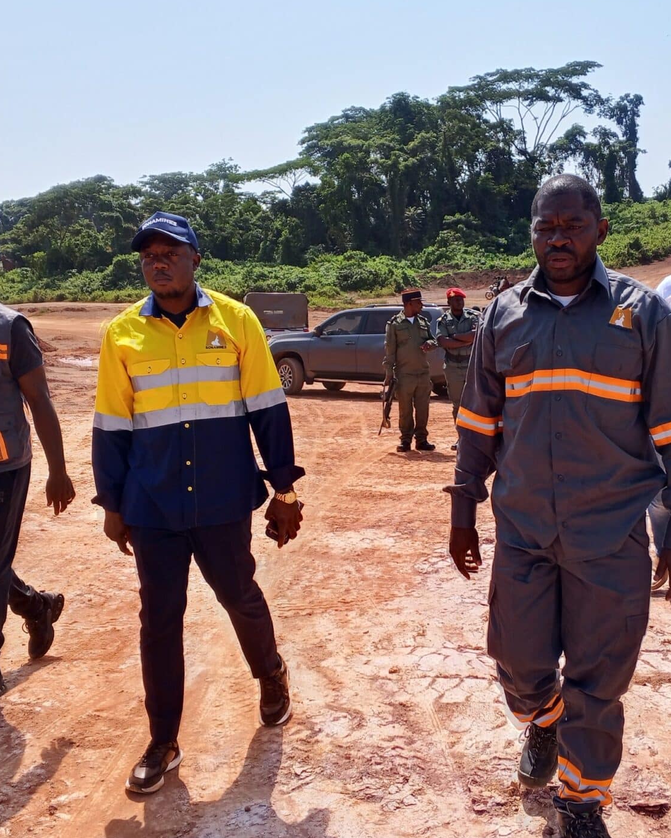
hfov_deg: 44.5
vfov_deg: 54.2
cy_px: 416
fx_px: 819
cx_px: 379
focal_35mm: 33
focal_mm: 4.09
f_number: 1.6
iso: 102
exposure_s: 1/441
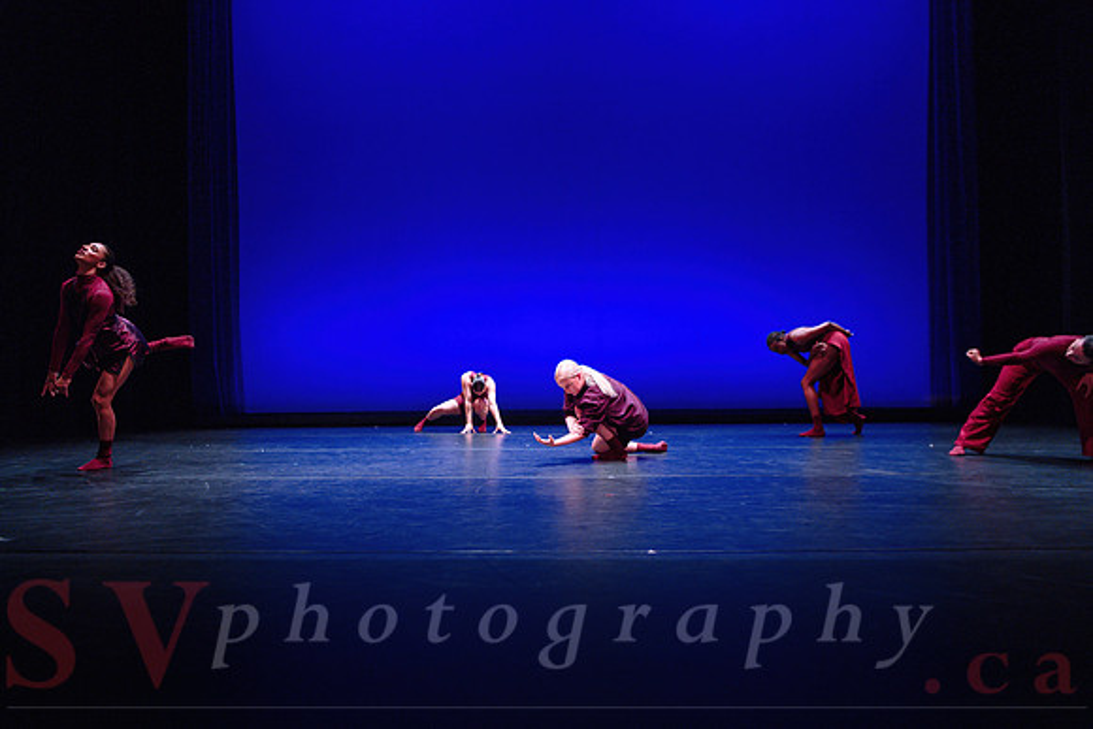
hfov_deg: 71.8
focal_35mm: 25
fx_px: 755
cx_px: 535
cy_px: 365
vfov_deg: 51.6
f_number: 2.8
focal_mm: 24
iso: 2500
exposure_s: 1/250
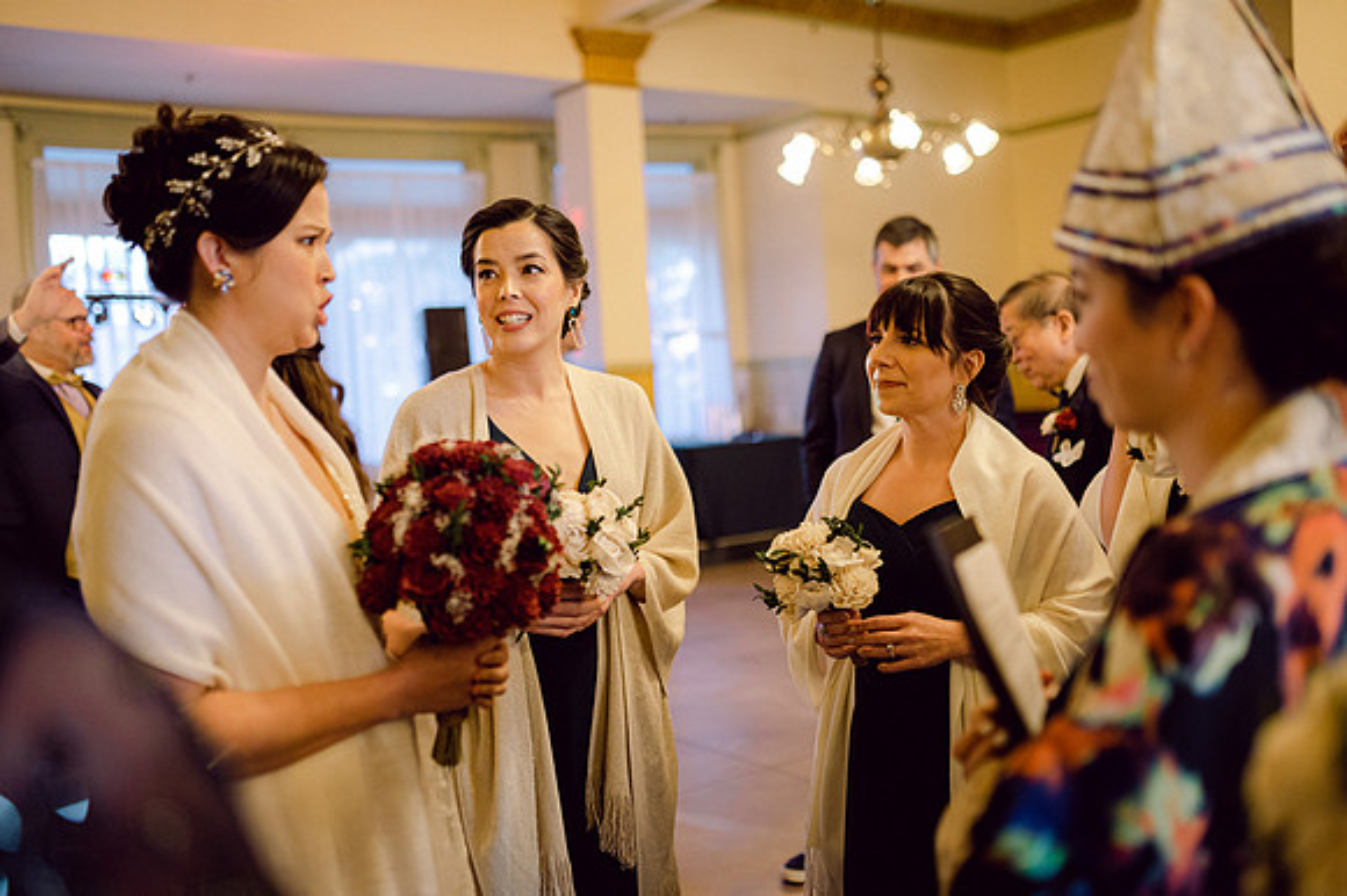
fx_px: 1309
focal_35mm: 35
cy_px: 448
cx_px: 674
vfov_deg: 37.8
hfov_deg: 54.5
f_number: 1.8
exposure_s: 1/200
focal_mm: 35
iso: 1000
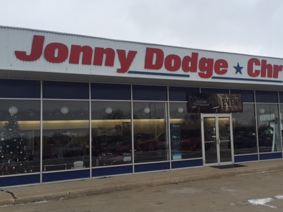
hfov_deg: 47.2
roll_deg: +2.4
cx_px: 184
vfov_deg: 36.8
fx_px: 319
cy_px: 106
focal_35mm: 39
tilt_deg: +5.3
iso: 32
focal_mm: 4.15
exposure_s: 1/476
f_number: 2.2
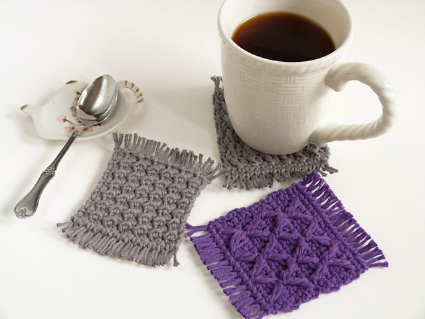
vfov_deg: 22.9
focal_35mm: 64
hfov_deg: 30.3
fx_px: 786
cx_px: 212
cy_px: 160
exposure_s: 1/60
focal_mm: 11.6
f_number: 3.3
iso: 200
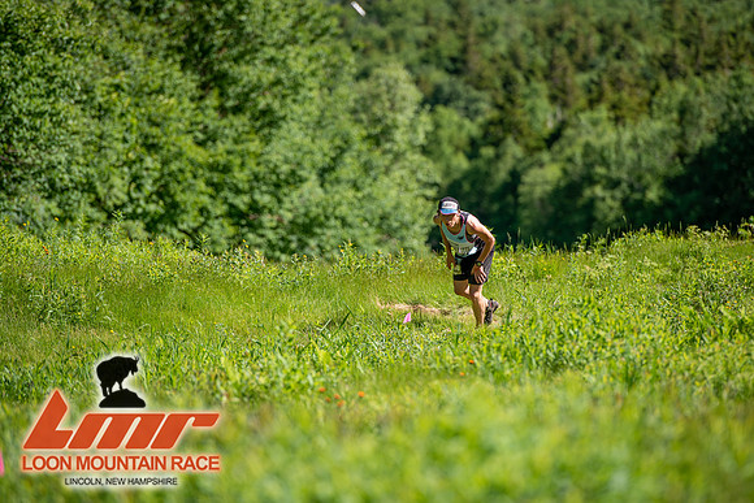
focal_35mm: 200
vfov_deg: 6.9
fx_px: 4190
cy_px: 252
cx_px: 377
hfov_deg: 10.3
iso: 100
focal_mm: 200
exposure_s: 1/800
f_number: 3.5
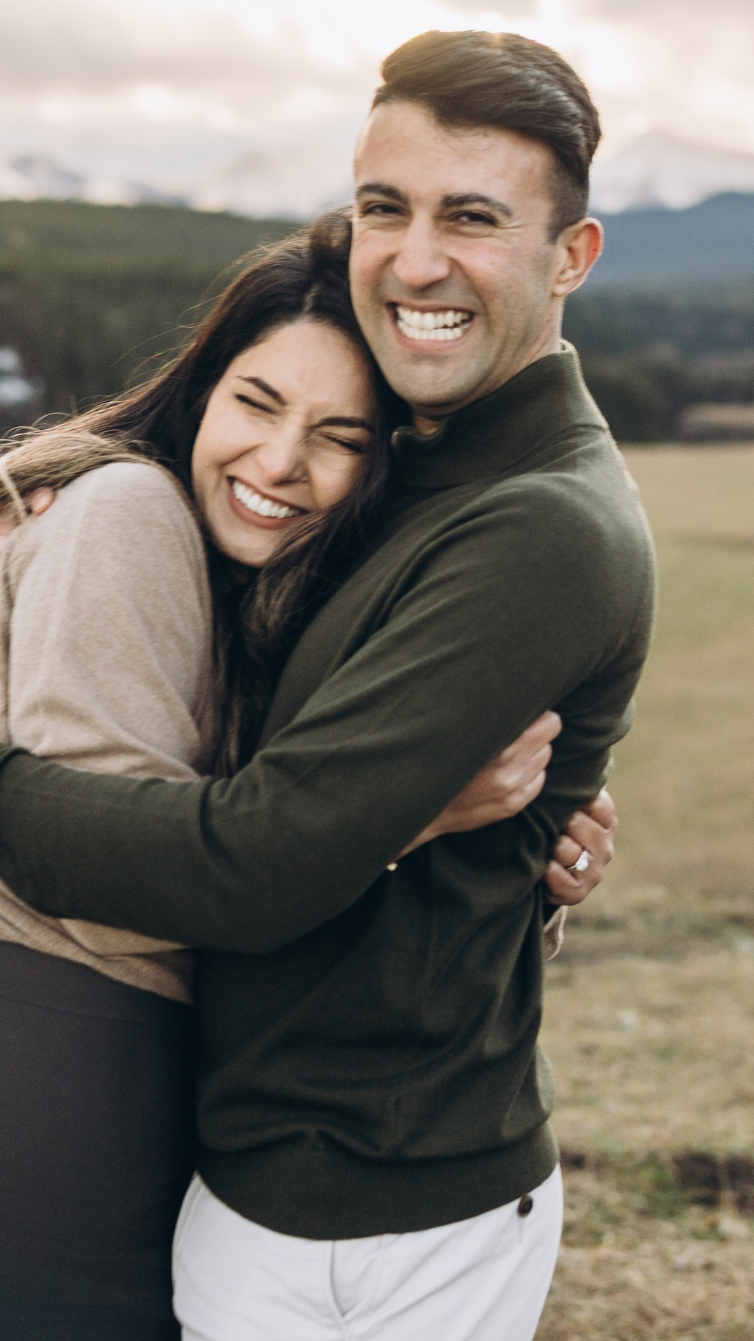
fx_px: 2737
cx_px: 415
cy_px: 417
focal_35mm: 77
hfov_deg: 15.7
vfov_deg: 27.3
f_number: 2
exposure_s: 1/320
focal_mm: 35
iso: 100
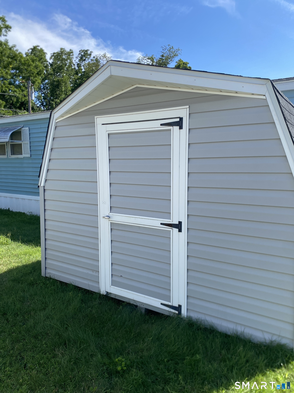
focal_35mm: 26
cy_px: 196
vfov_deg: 67.3
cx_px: 147
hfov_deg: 53.1
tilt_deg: -6.5
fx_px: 294
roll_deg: +1.4
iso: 32
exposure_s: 1/1608
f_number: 1.8
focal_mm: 4.25
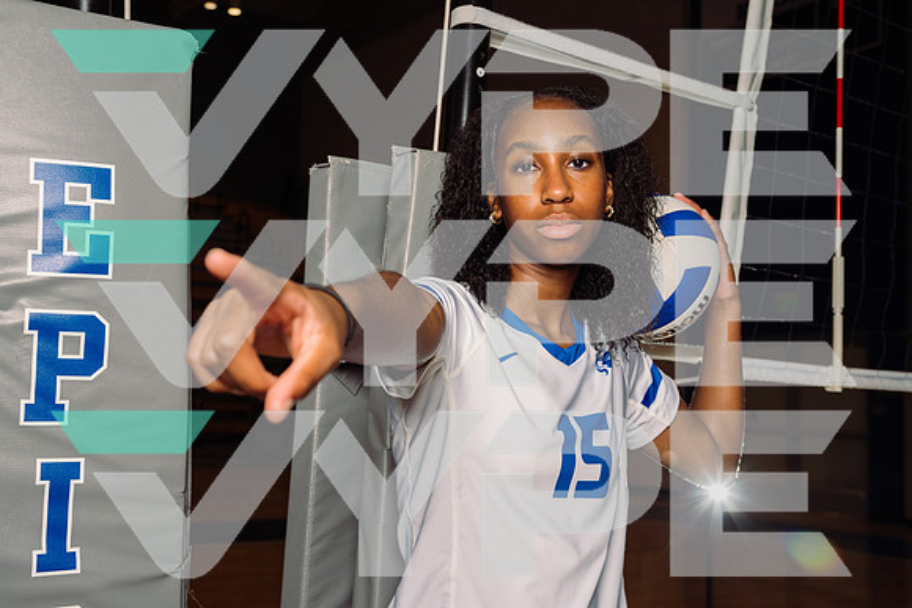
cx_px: 456
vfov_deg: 31.2
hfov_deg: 45.4
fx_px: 1090
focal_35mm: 43
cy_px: 304
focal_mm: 43
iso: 200
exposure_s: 1/200
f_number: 6.3
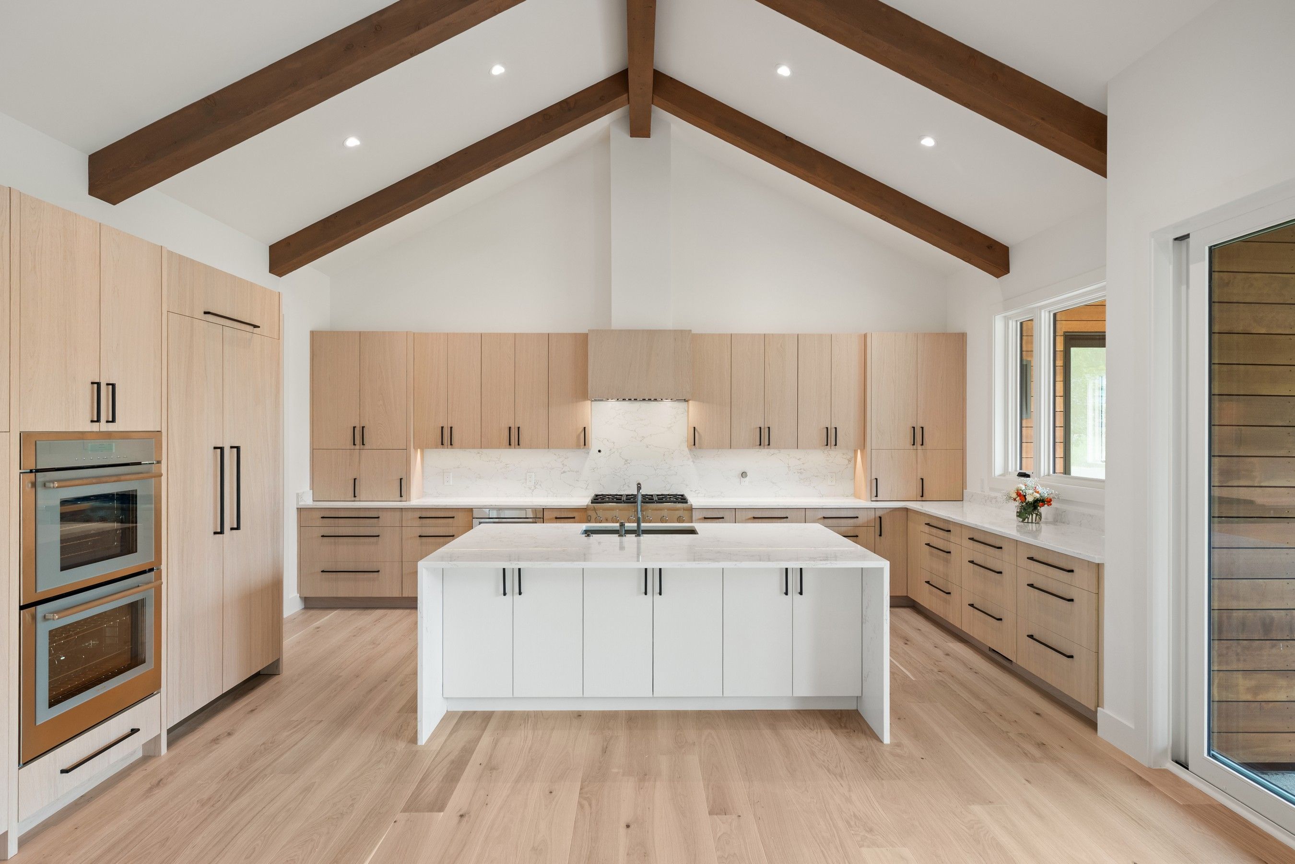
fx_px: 683
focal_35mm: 19
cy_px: 432
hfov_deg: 86.9
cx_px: 648
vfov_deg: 64.6
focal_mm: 19
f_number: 7.1
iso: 640
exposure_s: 1/10
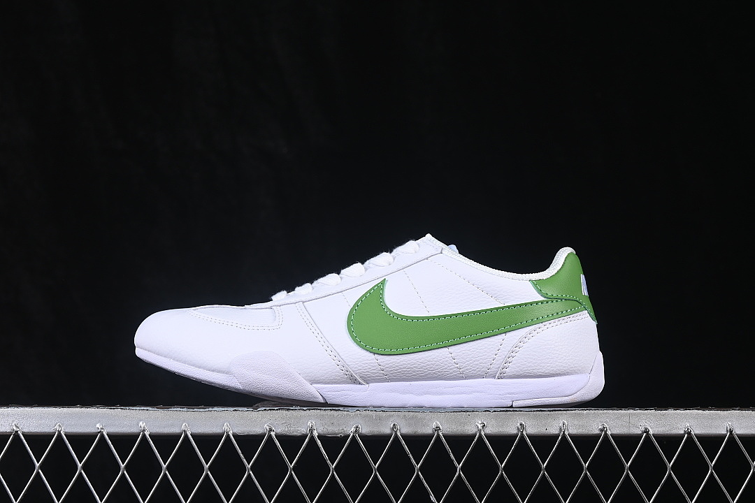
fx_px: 1573
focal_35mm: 75
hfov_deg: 27.0
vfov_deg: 18.2
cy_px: 252
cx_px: 378
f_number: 8
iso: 160
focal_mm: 50
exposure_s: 1/80
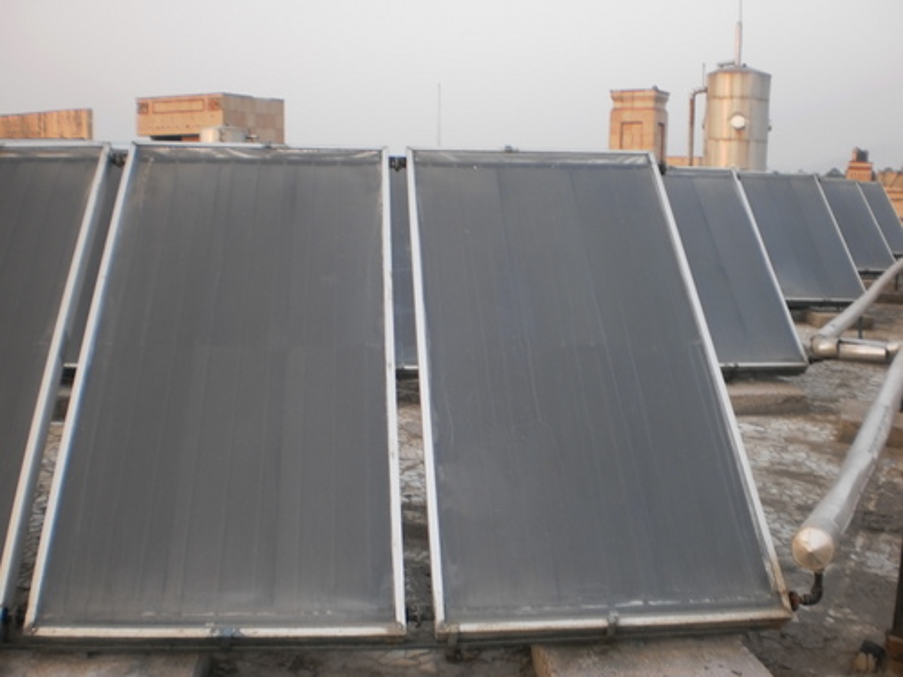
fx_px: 939
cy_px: 338
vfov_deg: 39.7
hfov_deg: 51.4
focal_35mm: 36
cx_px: 452
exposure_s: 1/80
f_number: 3.1
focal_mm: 6.3
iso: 100
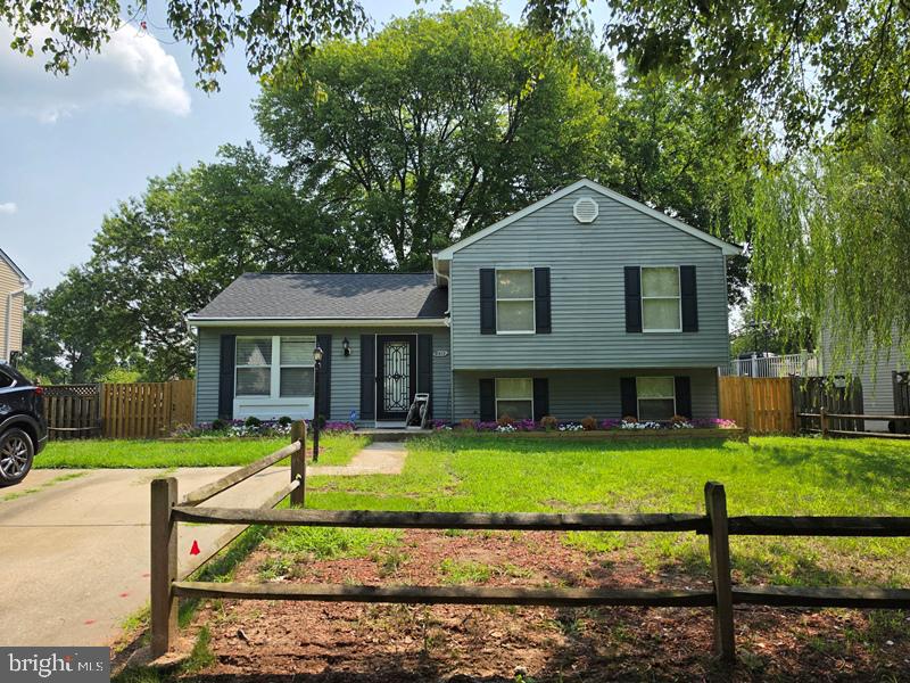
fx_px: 605
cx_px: 455
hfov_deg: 73.9
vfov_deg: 58.9
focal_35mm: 23
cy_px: 342
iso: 64
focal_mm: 6.5
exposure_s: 1/6806
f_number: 1.4
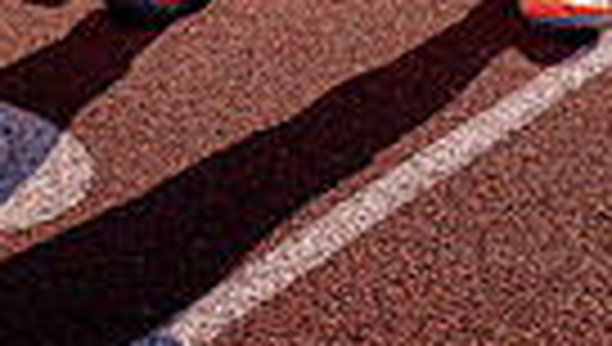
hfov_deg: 13.5
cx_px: 243
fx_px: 2584
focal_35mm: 159
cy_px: -571
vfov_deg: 7.1
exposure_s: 1/800
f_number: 8
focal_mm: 46
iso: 160
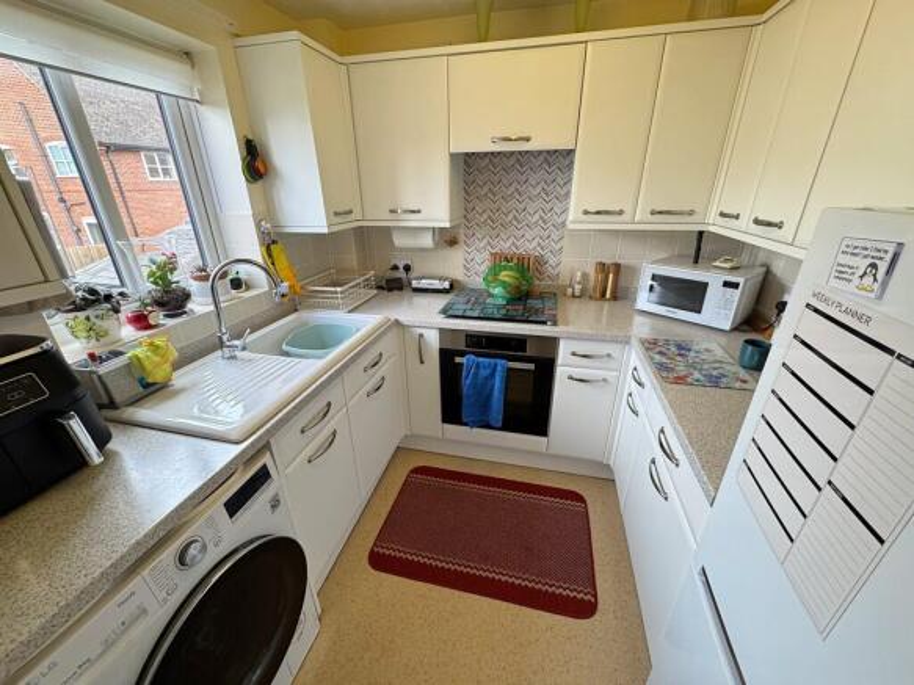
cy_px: 342
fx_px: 370
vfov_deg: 85.7
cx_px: 457
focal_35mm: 14
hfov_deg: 102.1
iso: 160
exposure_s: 1/100
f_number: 2.2
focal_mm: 2.22
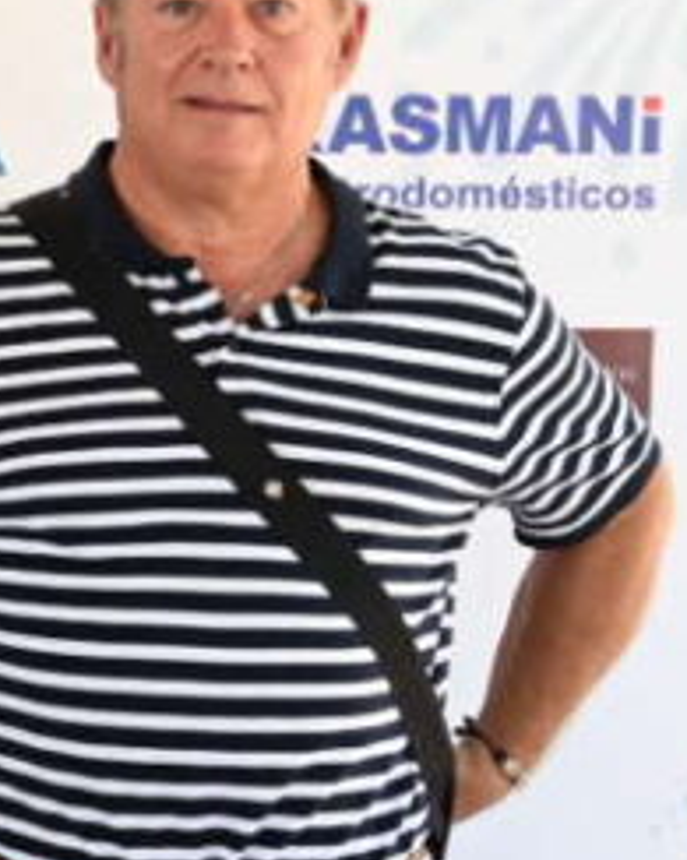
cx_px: -789
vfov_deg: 15.0
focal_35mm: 128
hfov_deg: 10.8
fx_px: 3254
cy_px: 449
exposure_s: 1/160
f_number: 5
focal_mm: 32.5
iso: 400
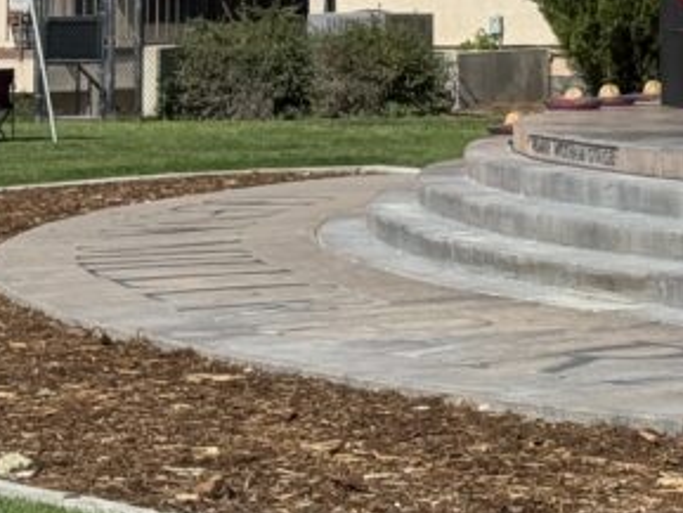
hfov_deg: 11.3
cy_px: -154
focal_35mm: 170
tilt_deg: +1.8
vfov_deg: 8.6
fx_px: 3356
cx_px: 952
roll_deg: -0.2
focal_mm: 6.76
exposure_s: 1/6410
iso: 64
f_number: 1.78
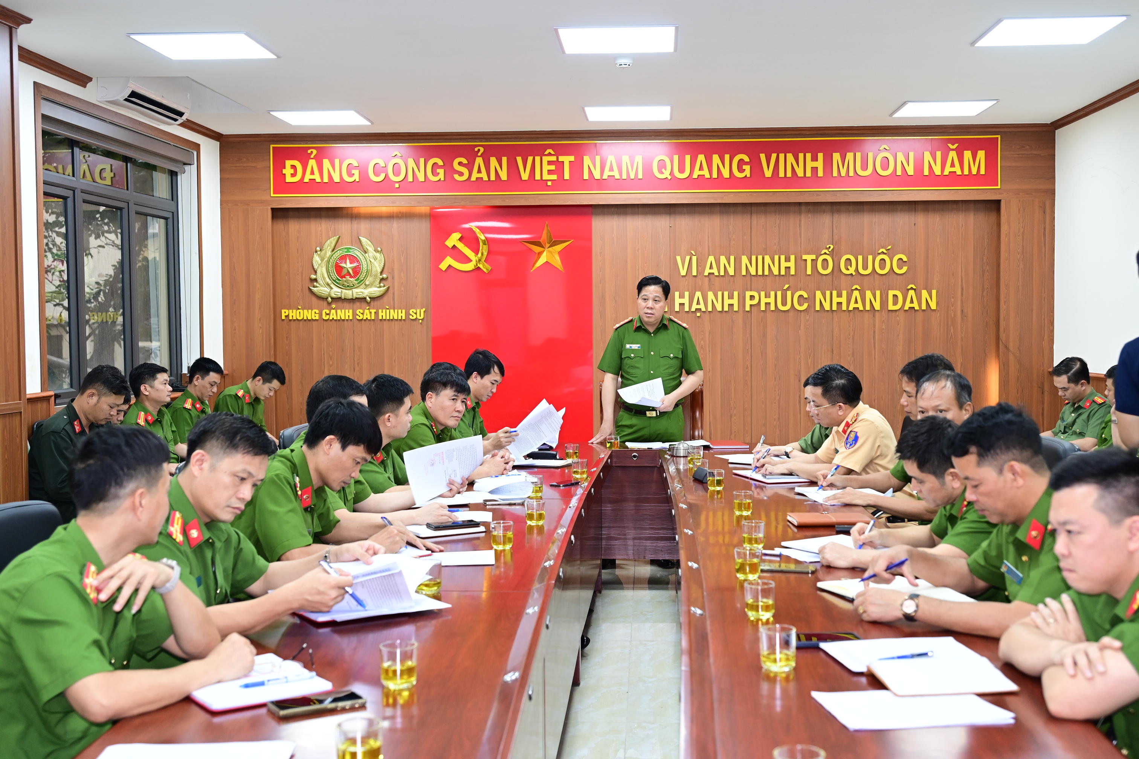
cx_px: 570
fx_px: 1234
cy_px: 380
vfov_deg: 34.2
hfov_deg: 49.6
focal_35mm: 39
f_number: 4
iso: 1250
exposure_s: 1/125
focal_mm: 39
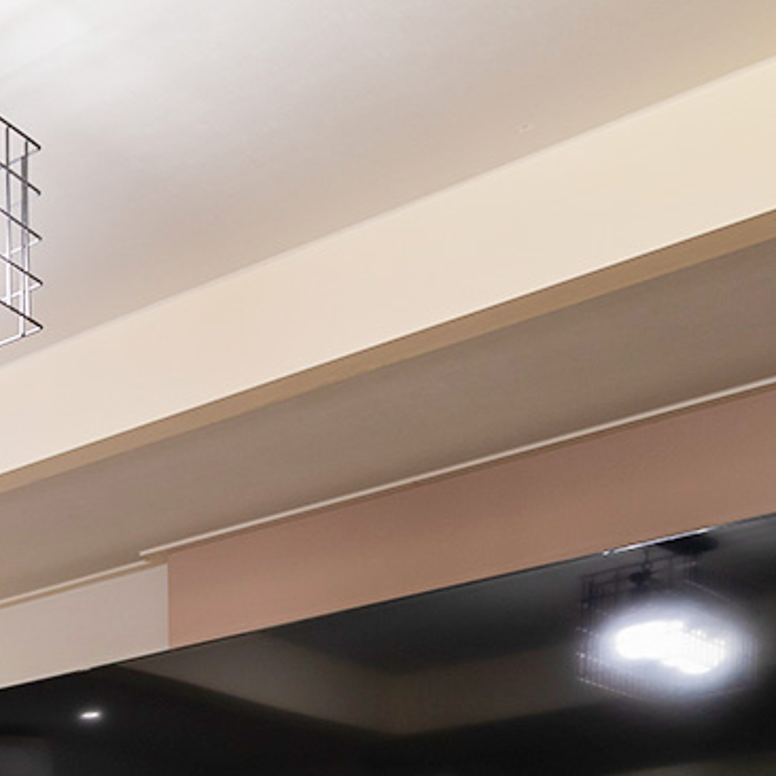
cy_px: 1076
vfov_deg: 24.9
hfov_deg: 18.2
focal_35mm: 57
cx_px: -829
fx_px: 1446
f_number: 9
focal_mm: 12
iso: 100
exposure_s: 1/1.67
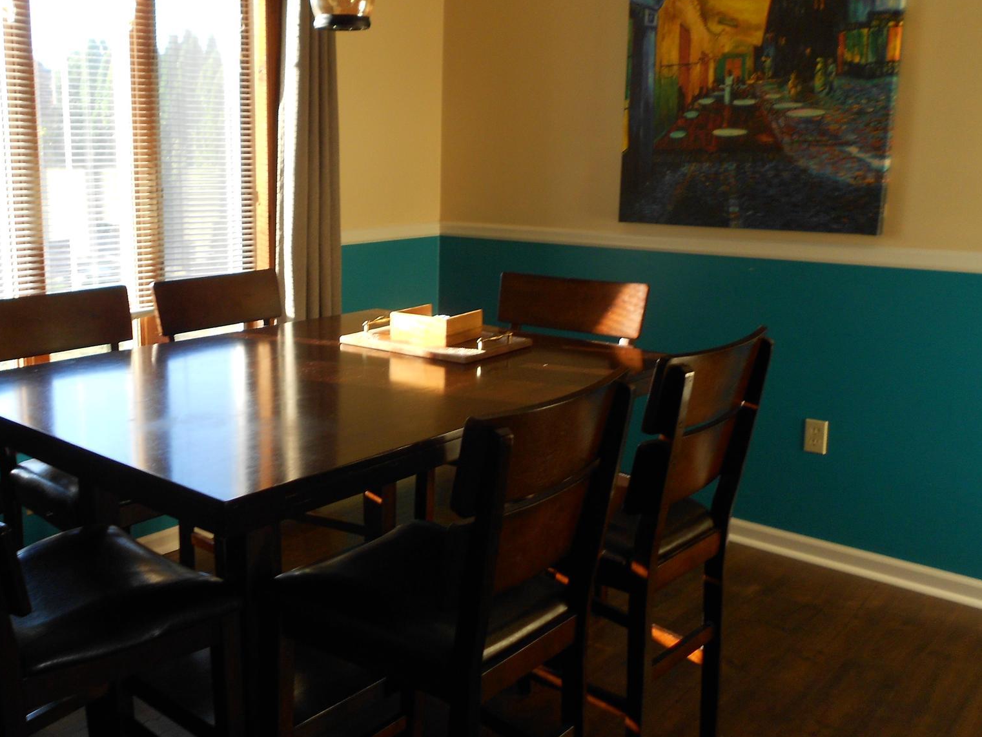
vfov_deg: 40.7
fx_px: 993
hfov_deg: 51.9
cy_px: 338
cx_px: 347
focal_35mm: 35
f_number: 3.2
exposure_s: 1/30
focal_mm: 4.6
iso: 80
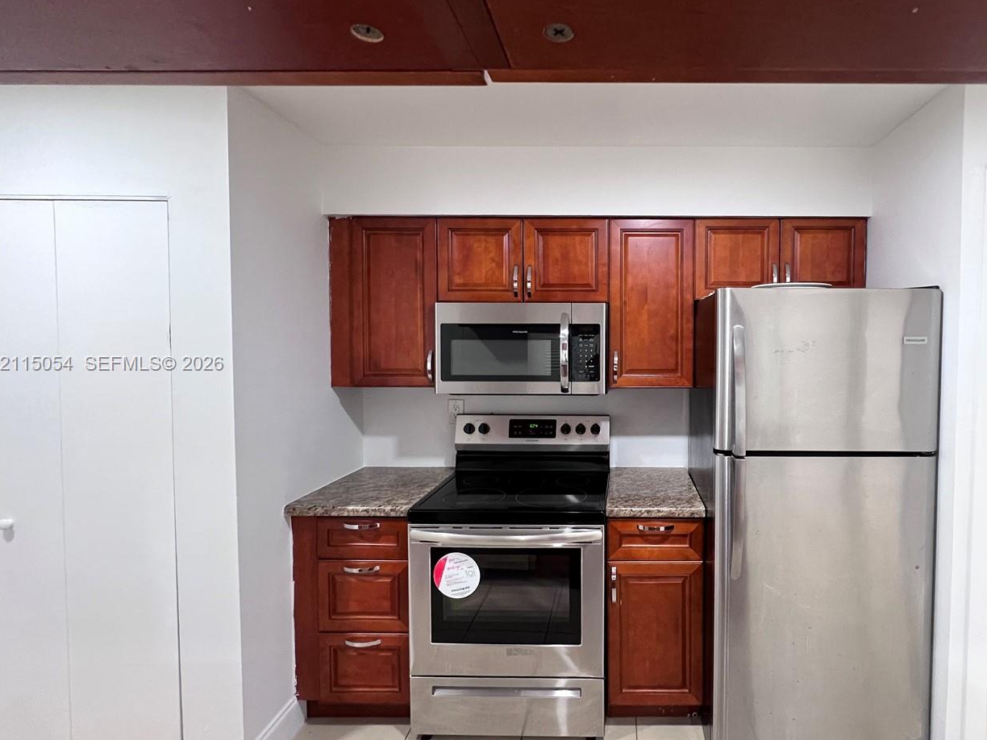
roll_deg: -0.1
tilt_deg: -1.9
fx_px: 485
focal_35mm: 17
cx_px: 617
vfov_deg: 74.7
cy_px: 364
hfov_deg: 89.2
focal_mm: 1.57
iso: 400
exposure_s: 1/60
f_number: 1.8
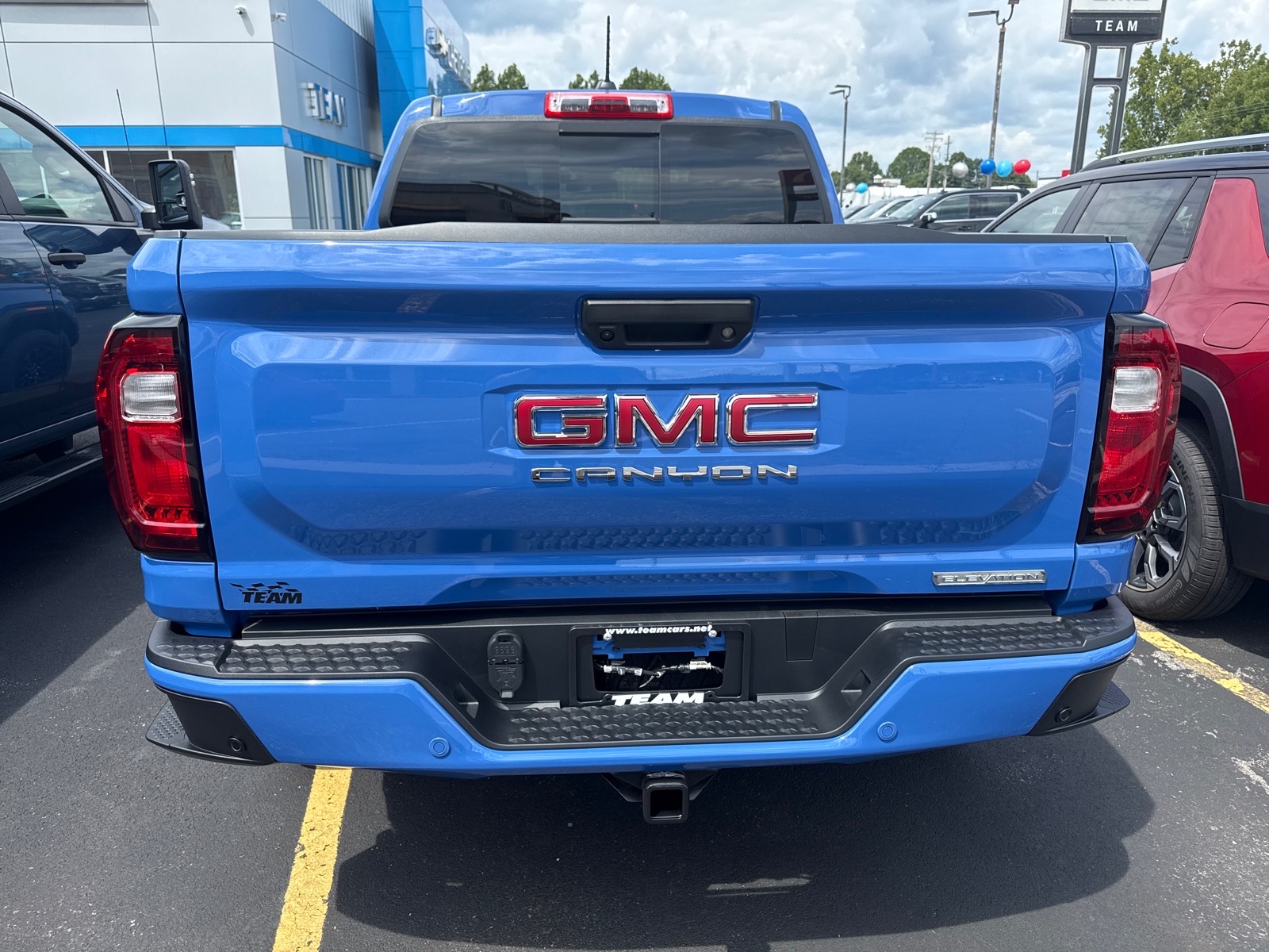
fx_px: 880
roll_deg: +0.2
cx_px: 634
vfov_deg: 56.8
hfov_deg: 71.6
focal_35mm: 24
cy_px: 476
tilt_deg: -15.3
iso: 100
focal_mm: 6.76
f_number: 1.78
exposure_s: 1/1855
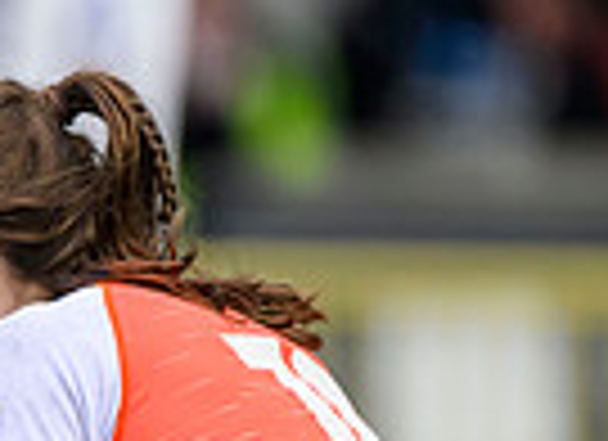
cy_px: 858
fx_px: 33459
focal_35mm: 1927
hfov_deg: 1.0
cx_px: -819
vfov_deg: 0.8
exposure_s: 1/1600
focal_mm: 400
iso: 1600
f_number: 3.2
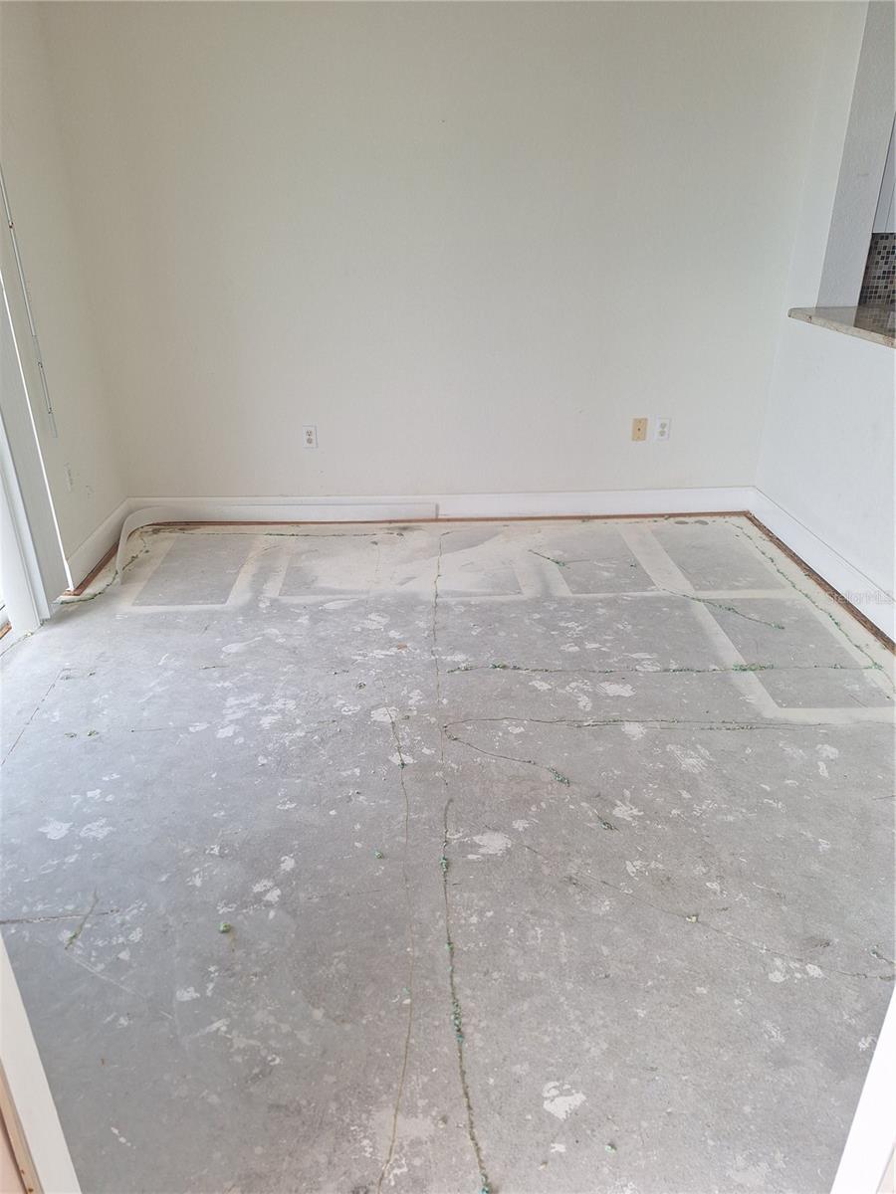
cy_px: 597
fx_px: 794
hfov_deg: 58.9
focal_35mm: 23
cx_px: 448
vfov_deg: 73.9
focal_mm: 5.54
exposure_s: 1/120
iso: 64
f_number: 1.8
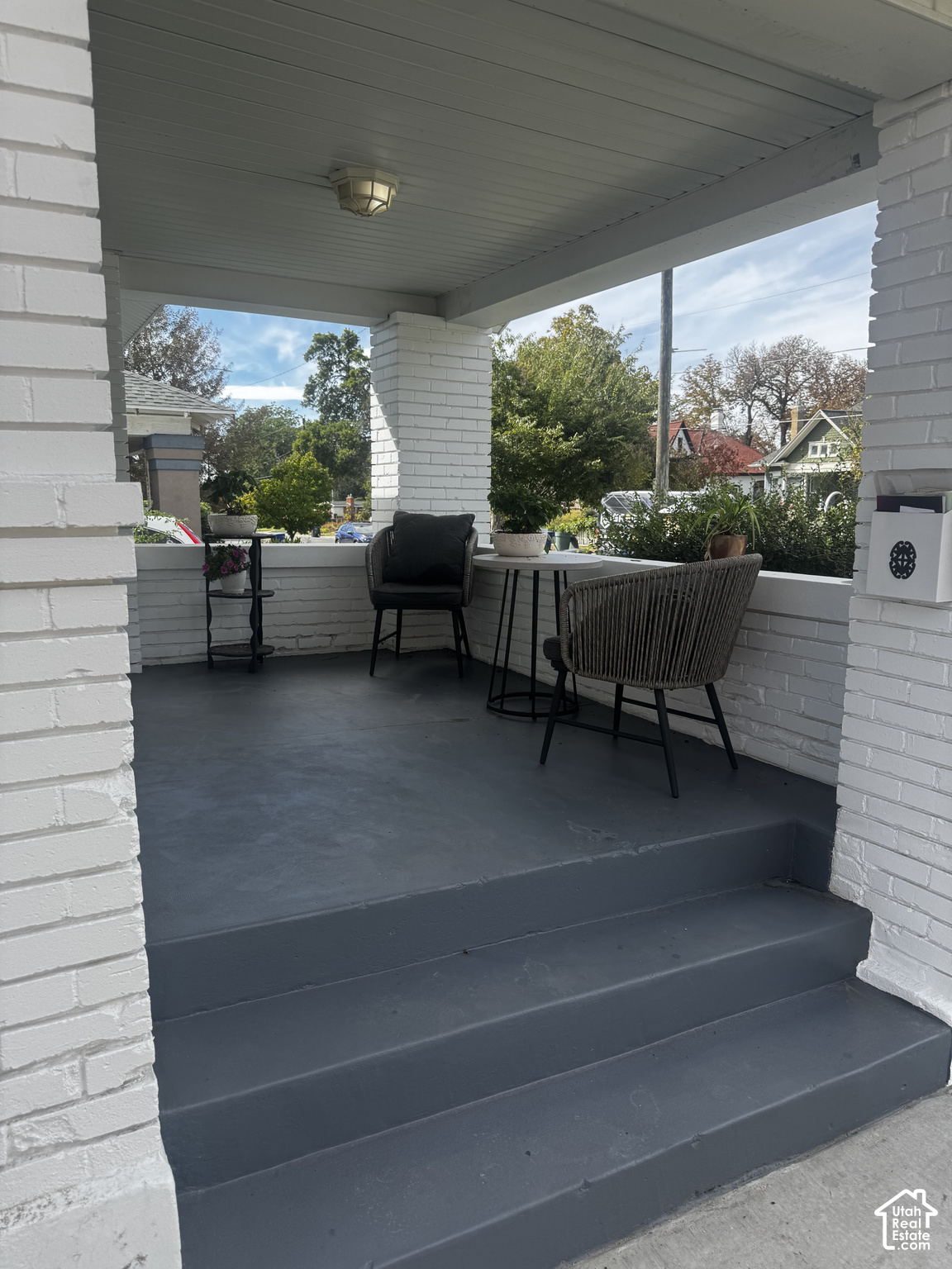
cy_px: 634
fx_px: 880
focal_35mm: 24
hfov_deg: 56.8
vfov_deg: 71.6
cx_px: 476
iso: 80
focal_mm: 6.76
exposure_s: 1/1524
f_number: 1.78
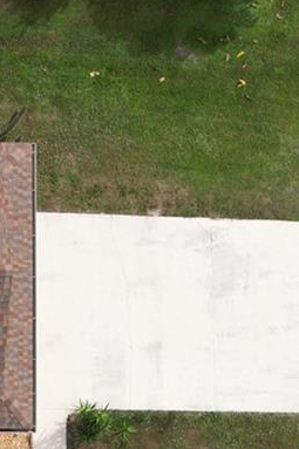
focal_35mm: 92
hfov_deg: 13.1
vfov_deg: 20.5
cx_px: -274
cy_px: 563
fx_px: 1147
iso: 100
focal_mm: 8.38
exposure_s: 1/40
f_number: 2.8
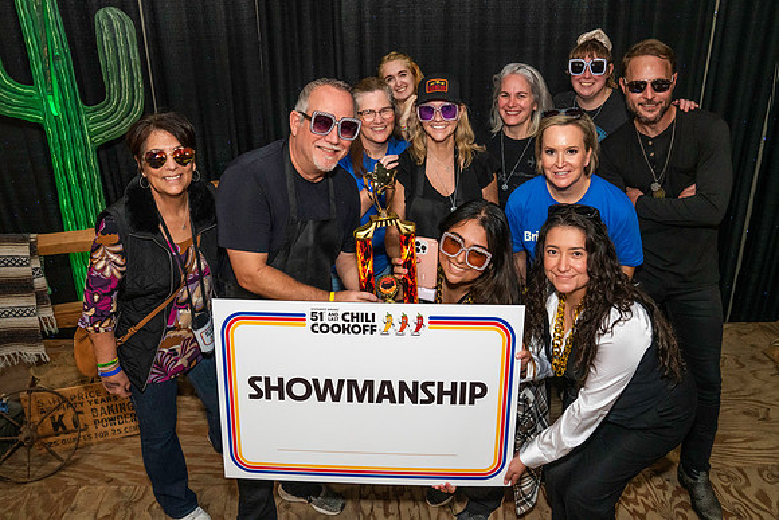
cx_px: 390
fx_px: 570
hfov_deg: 68.7
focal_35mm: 26
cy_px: 235
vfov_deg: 49.0
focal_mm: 24
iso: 4000
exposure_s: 1/200
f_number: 4.5
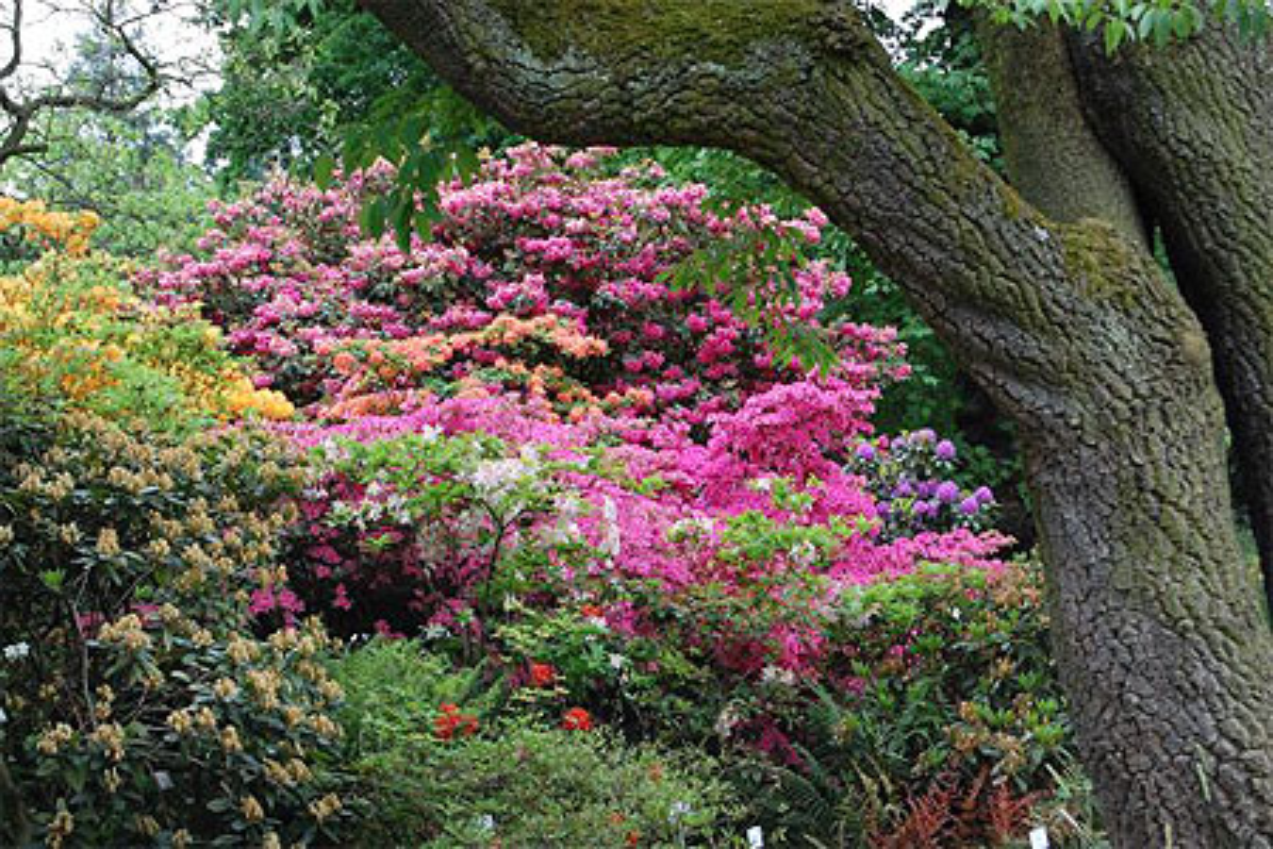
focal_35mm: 82
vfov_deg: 16.6
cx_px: 636
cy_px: 424
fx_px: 2917
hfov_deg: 24.6
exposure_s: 1/250
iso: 1600
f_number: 8
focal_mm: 55
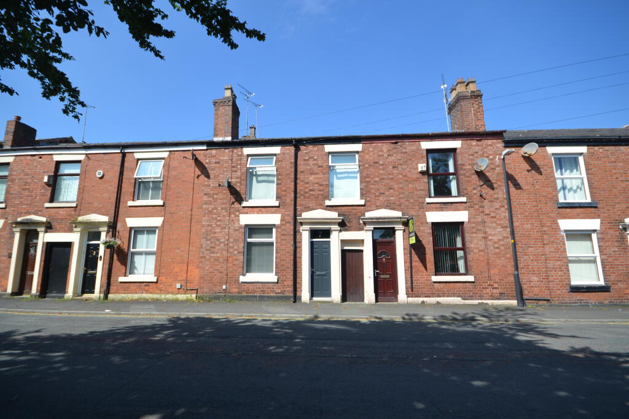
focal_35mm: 15
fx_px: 262
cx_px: 314
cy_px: 210
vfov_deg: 77.3
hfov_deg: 100.4
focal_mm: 10
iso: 100
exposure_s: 1/200
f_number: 7.1
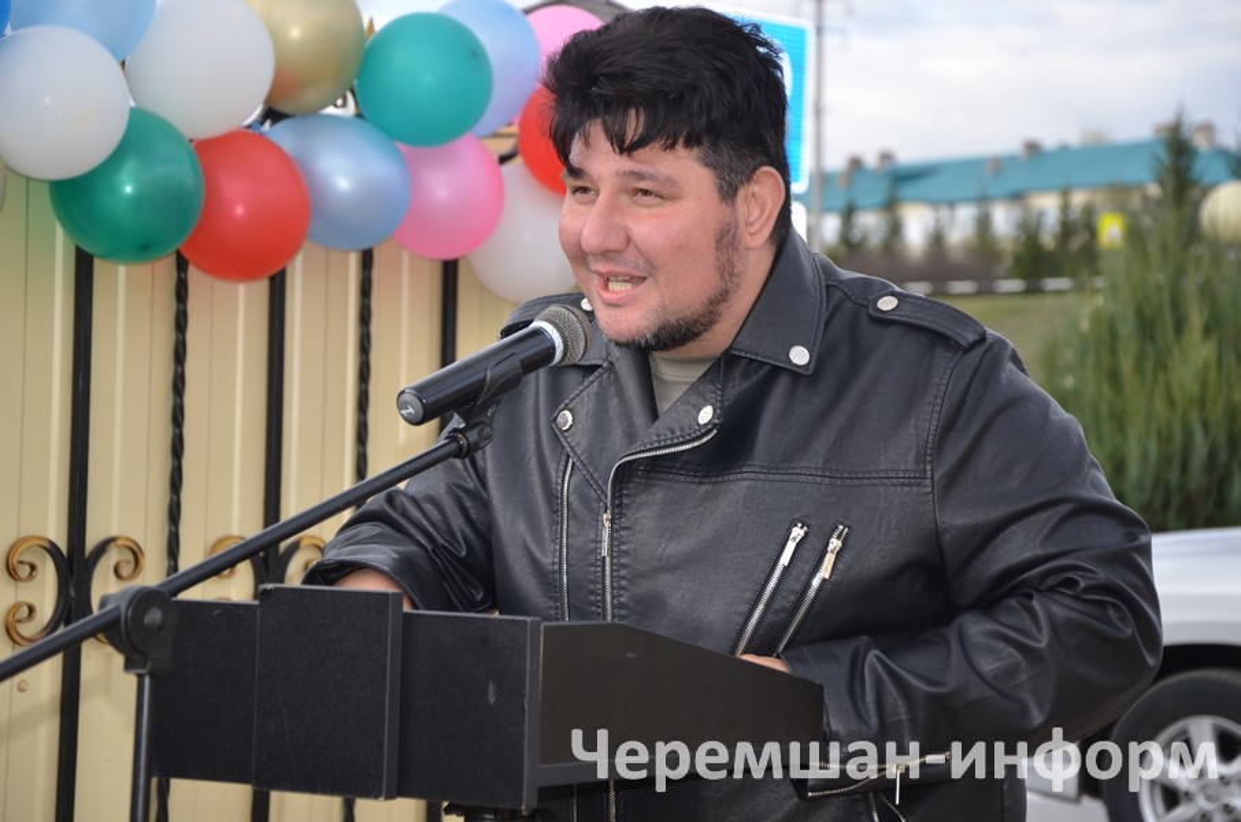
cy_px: 411
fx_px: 3870
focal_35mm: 112
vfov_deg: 12.1
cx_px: 620
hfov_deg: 18.2
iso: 180
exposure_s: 1/250
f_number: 5.3
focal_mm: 75
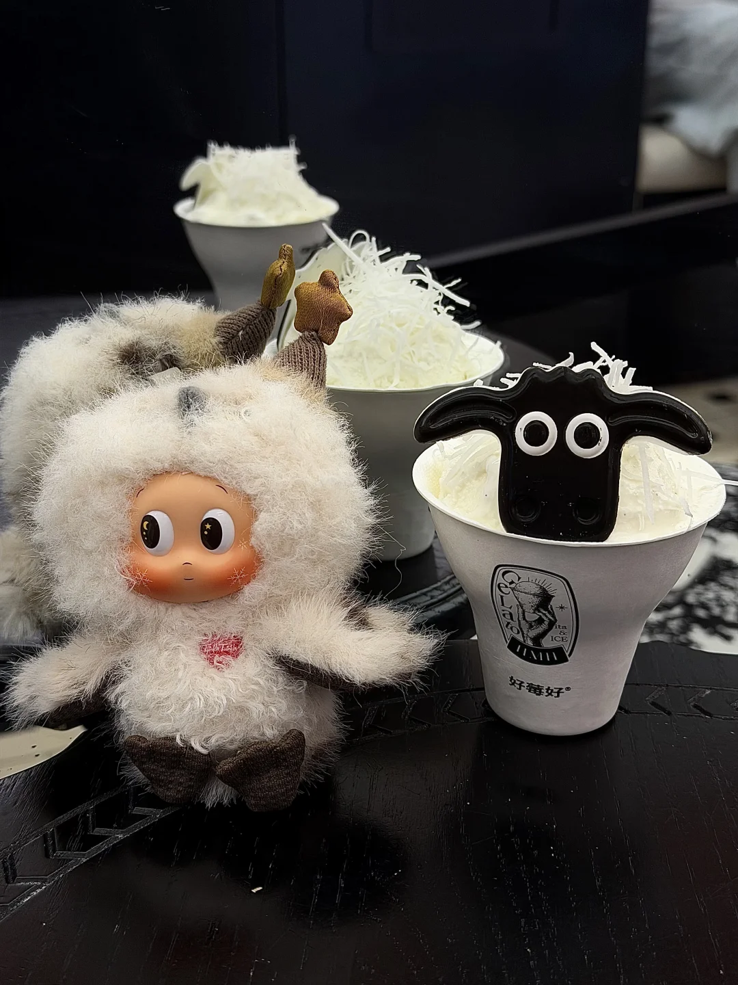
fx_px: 1364
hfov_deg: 30.3
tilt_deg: -22.6
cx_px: 369
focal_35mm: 48
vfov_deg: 39.7
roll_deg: -0.3
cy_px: 492
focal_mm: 6.76
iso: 50
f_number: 1.78
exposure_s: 1/121
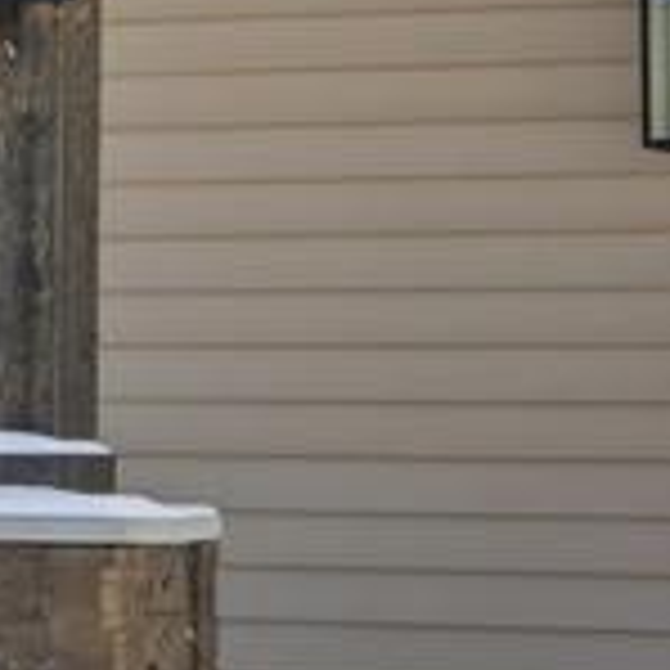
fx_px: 4489
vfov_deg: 8.5
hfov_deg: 8.0
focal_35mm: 205
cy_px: 387
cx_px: -881
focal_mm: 35
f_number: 8
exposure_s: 1/8000
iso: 400
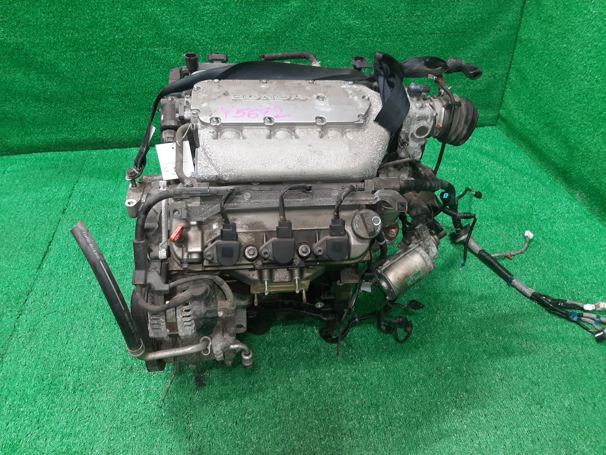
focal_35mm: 26
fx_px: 455
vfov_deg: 53.1
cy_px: 228
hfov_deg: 67.3
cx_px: 303
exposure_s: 1/50
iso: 169
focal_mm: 3.93
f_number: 1.7
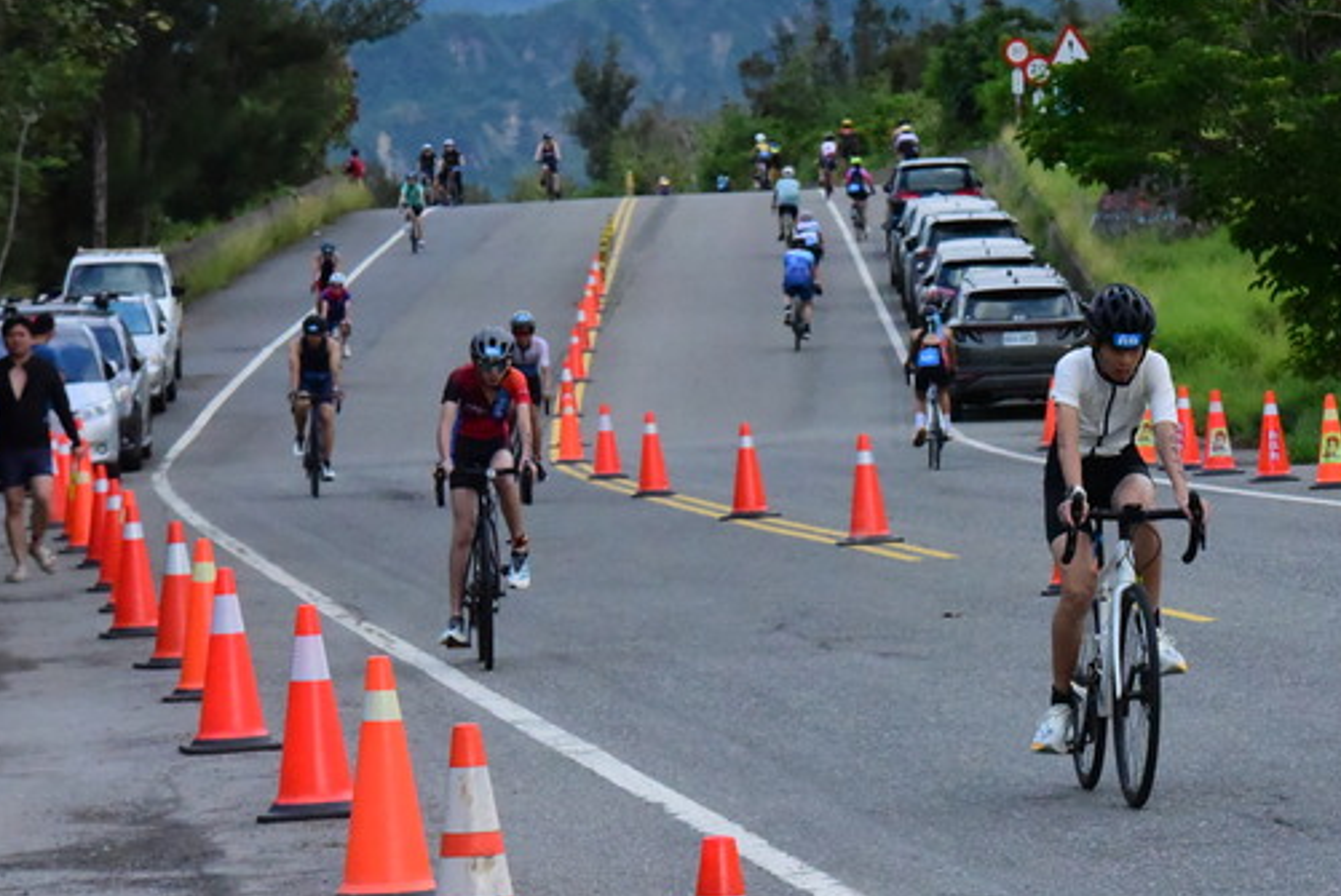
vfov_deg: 6.6
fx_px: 7829
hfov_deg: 9.8
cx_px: 980
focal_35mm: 210
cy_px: 400
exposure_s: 1/3200
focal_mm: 135
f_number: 14
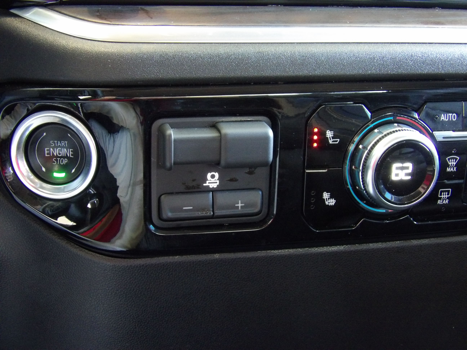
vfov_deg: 27.5
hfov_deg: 36.2
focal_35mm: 53
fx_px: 715
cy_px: 175
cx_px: 234
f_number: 3.9
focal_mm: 9.5
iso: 800
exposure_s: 1/7
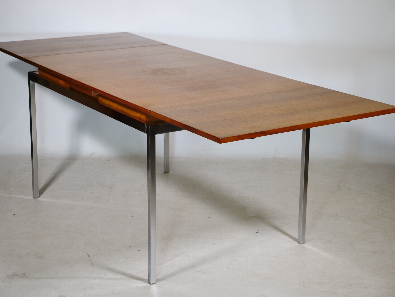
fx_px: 856
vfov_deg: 19.6
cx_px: 196
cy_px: 141
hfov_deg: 26.0
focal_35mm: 75
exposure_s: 1/80
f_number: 3.5
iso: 320
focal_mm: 35
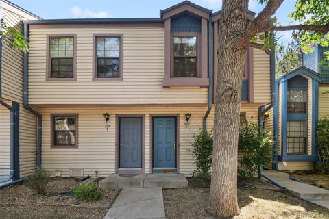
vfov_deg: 77.3
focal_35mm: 15
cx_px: 164
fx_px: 137
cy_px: 110
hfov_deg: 100.4
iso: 400
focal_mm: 10
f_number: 11
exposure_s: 1/60
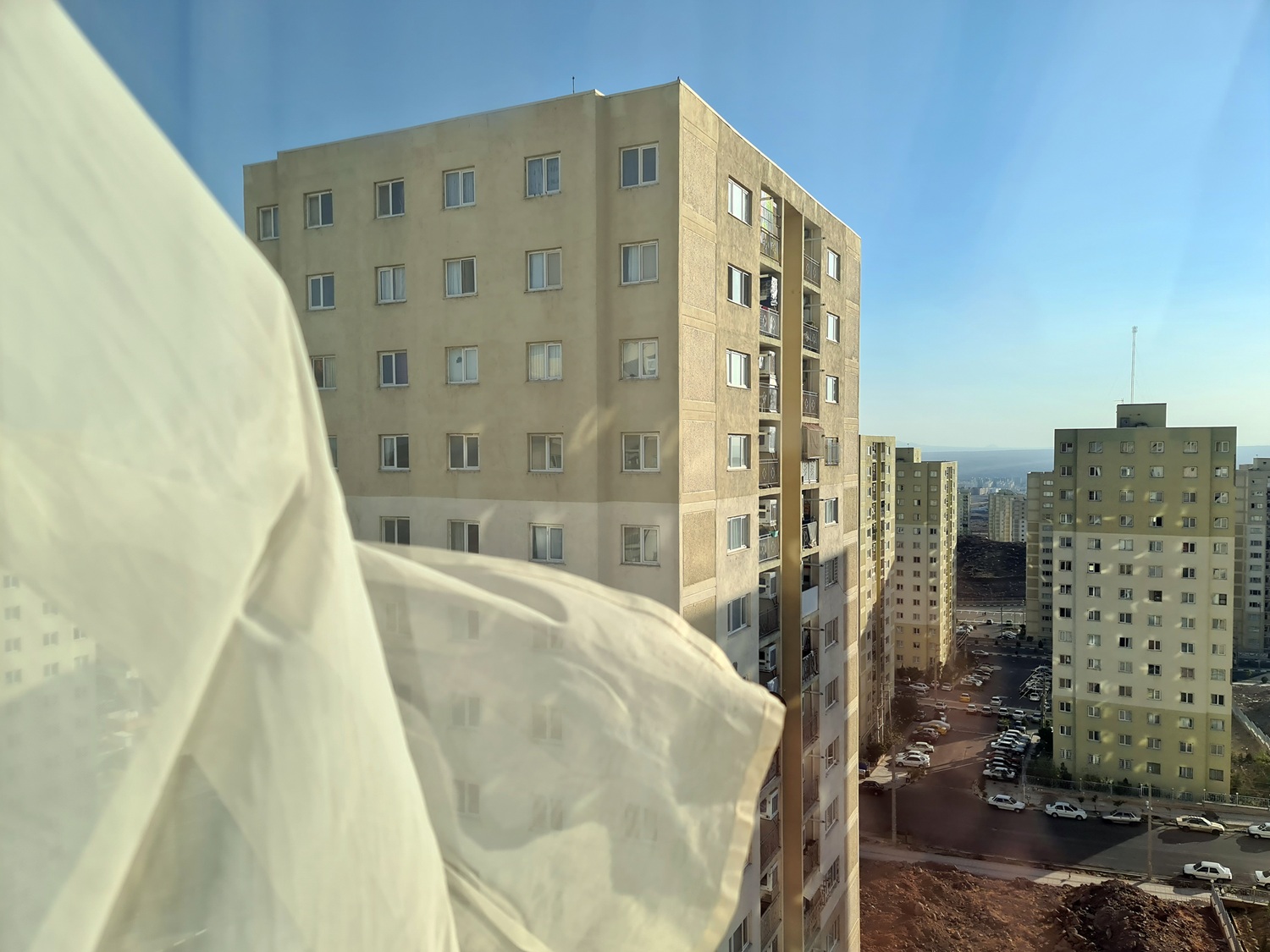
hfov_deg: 69.4
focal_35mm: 25
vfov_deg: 54.9
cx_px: 635
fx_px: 917
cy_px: 476
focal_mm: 7
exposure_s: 1/1456
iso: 50
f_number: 1.8
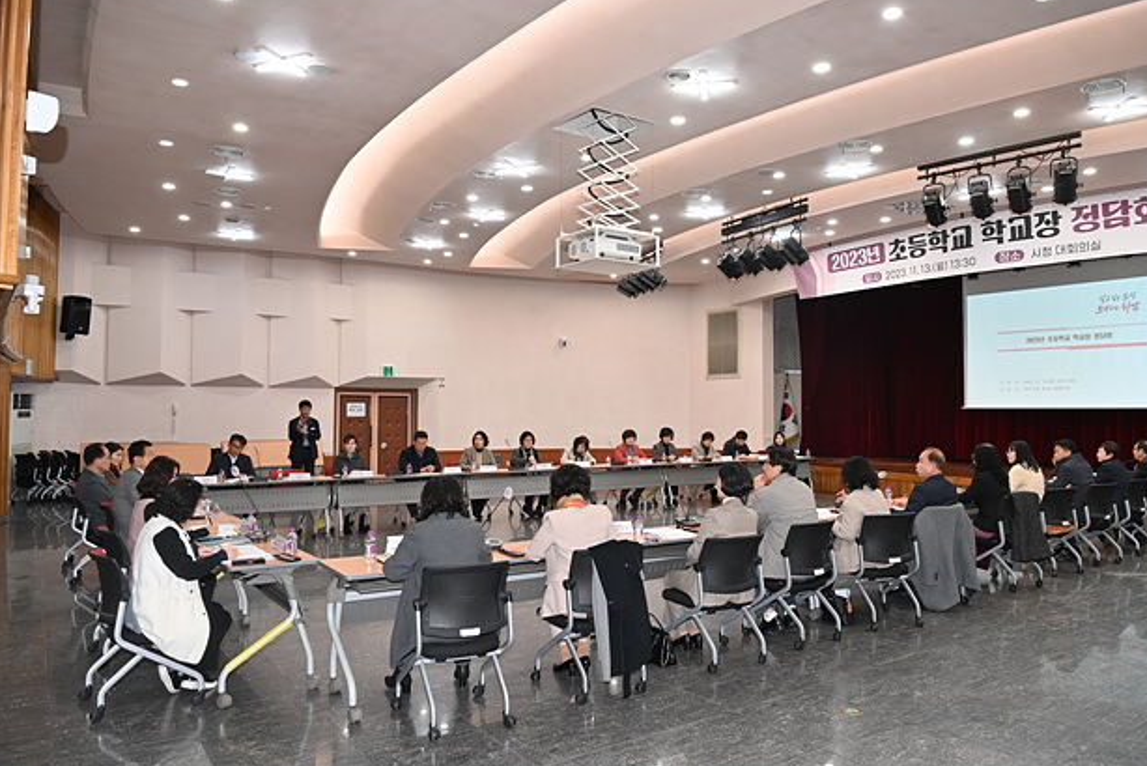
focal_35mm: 25
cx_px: 594
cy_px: 376
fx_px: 797
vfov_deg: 51.3
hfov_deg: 71.5
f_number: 5.6
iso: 800
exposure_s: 1/60
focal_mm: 24
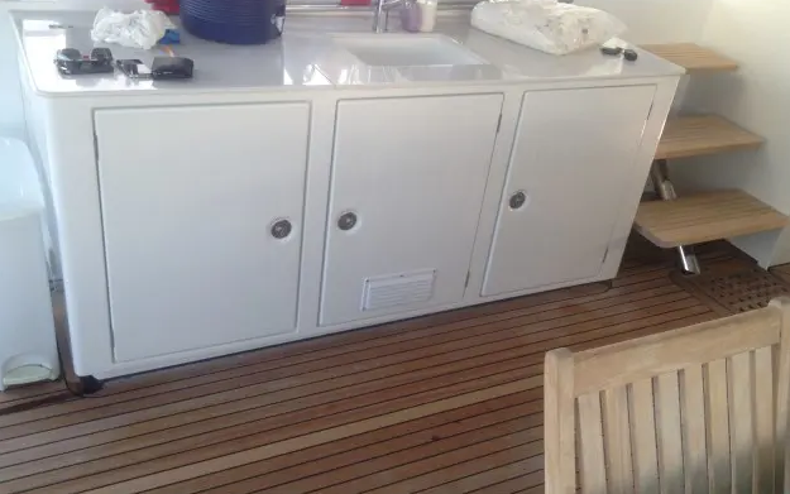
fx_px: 818
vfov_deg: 33.6
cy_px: 277
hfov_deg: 51.5
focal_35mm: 38
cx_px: 402
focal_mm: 4.28
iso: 50
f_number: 2.4
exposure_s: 1/132
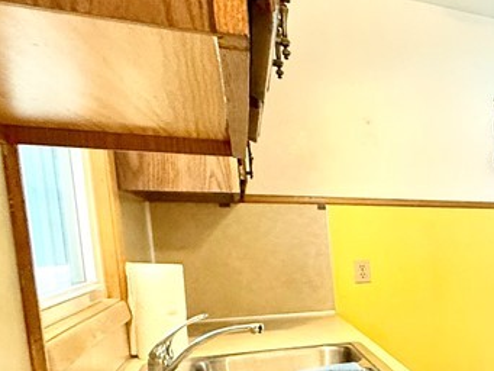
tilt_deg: -6.1
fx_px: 600
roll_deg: +0.3
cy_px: 301
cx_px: 694
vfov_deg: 33.3
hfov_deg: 30.7
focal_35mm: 42
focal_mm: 2.22
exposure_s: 1/60
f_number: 2.2
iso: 500
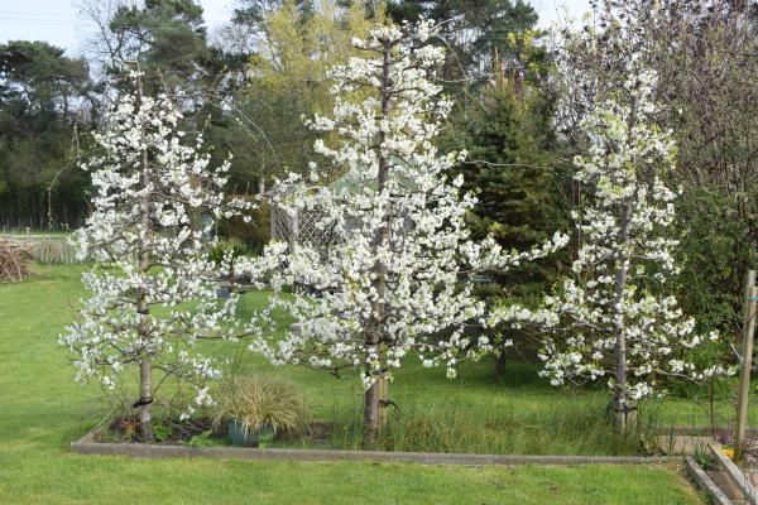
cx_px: 379
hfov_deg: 45.0
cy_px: 252
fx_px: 916
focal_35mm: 44
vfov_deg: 30.8
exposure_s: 1/250
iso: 200
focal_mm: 29
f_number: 8
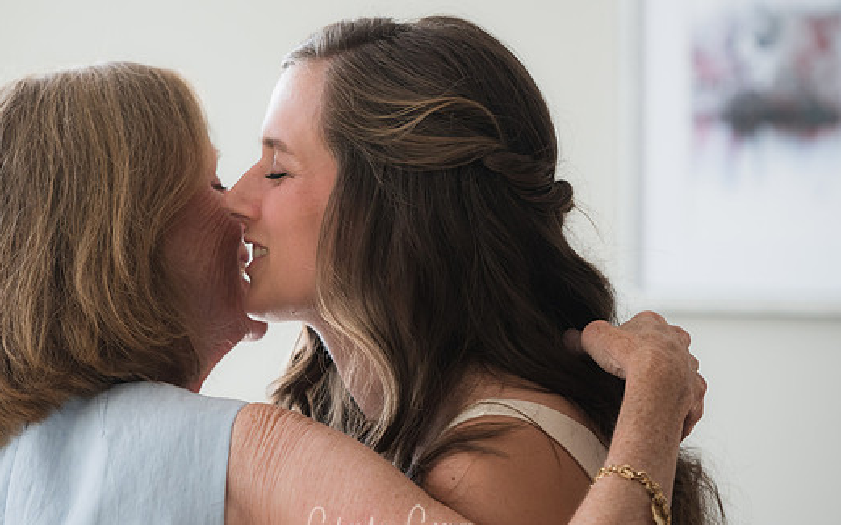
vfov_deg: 5.7
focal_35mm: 230
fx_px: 5269
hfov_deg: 9.1
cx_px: 383
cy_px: 248
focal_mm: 135
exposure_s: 1/800
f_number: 3.2
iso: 640
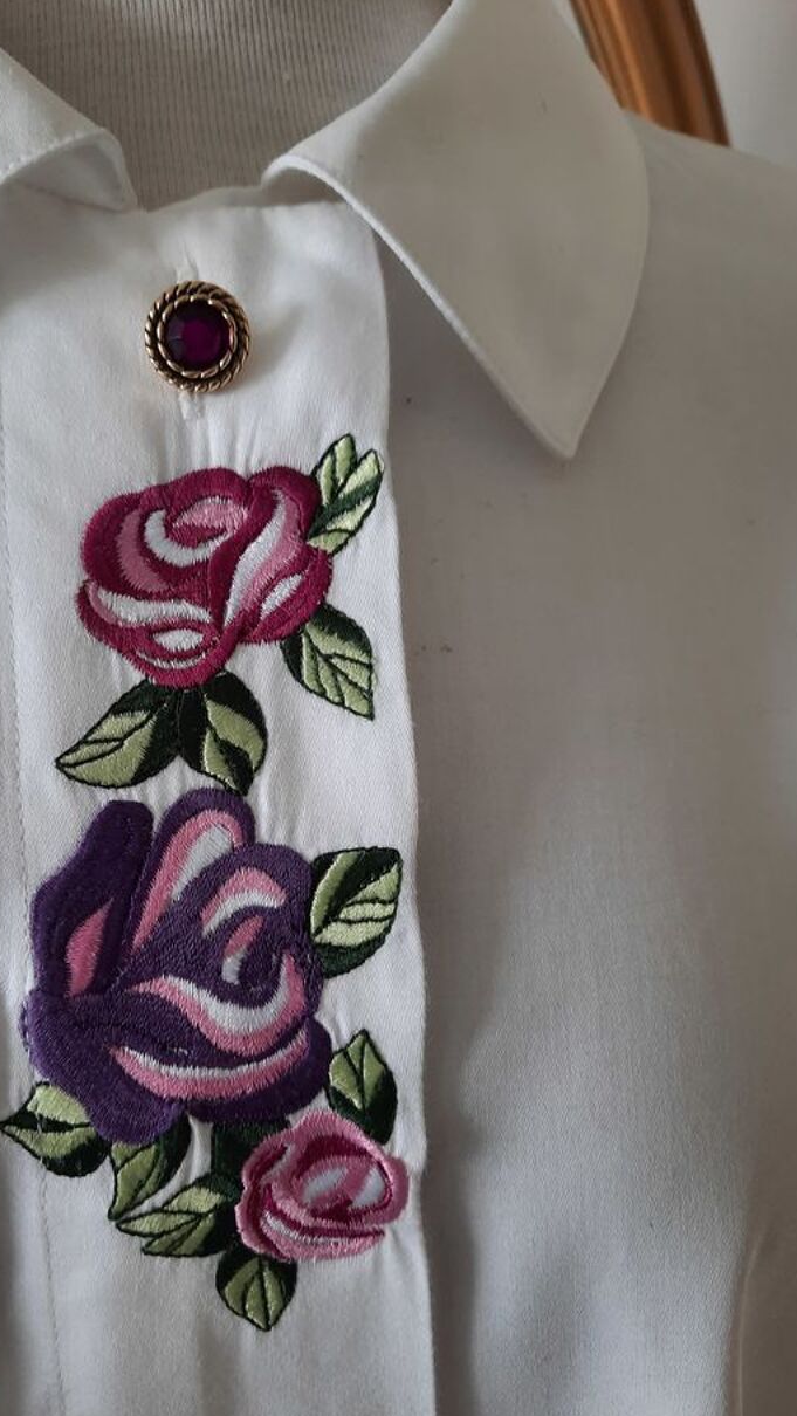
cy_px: 760
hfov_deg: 38.5
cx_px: 257
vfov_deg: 64.2
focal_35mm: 30
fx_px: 1127
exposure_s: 1/50
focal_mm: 4.6
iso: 80
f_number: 2
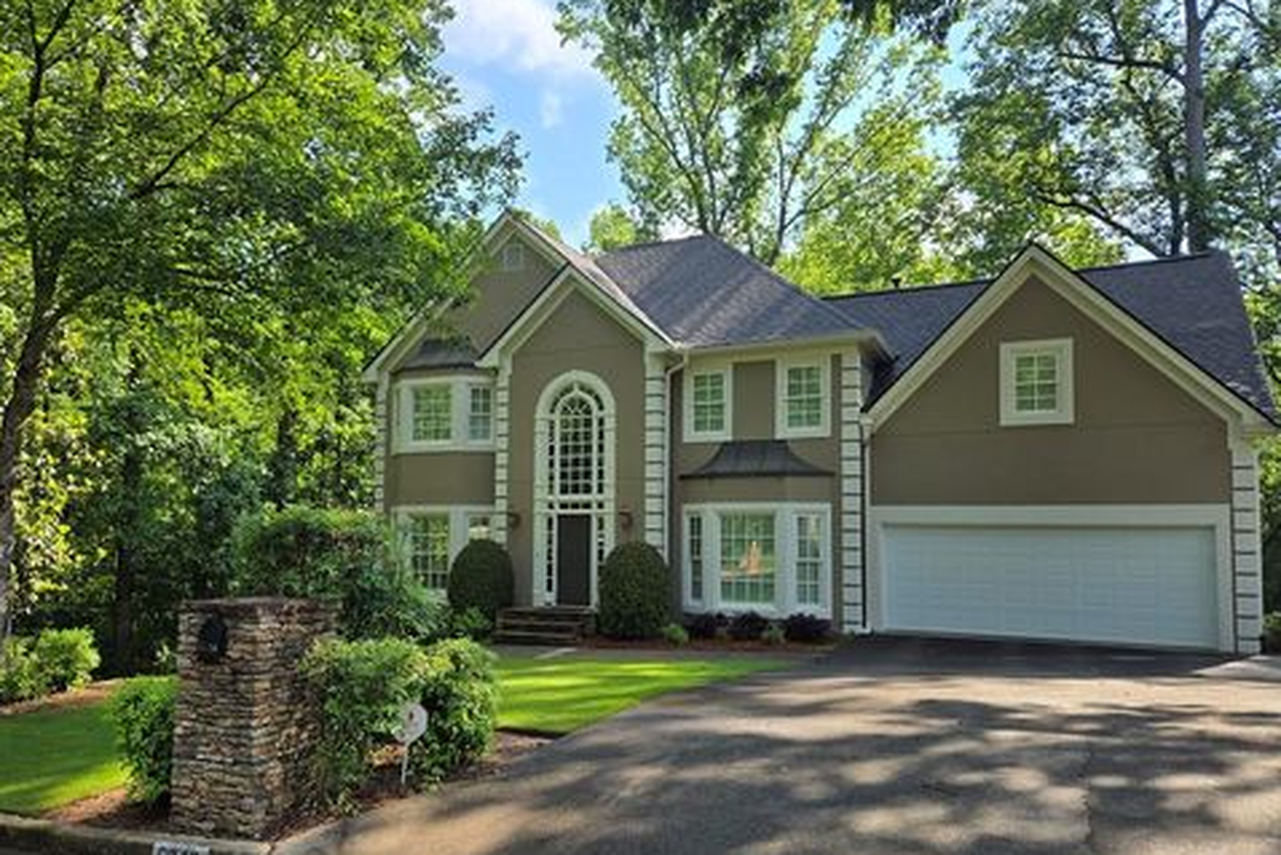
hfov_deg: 71.5
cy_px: 486
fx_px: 890
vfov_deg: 51.2
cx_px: 624
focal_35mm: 25
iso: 25
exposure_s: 1/1087
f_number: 1.8
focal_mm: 5.4
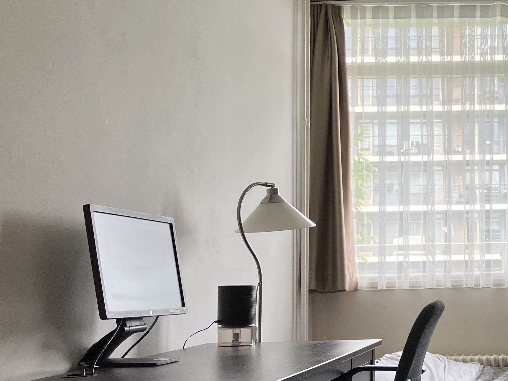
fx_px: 895
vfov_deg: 24.0
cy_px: 219
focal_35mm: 61
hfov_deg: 28.9
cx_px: 551
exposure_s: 1/121
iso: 40
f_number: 1.8
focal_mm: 3.99
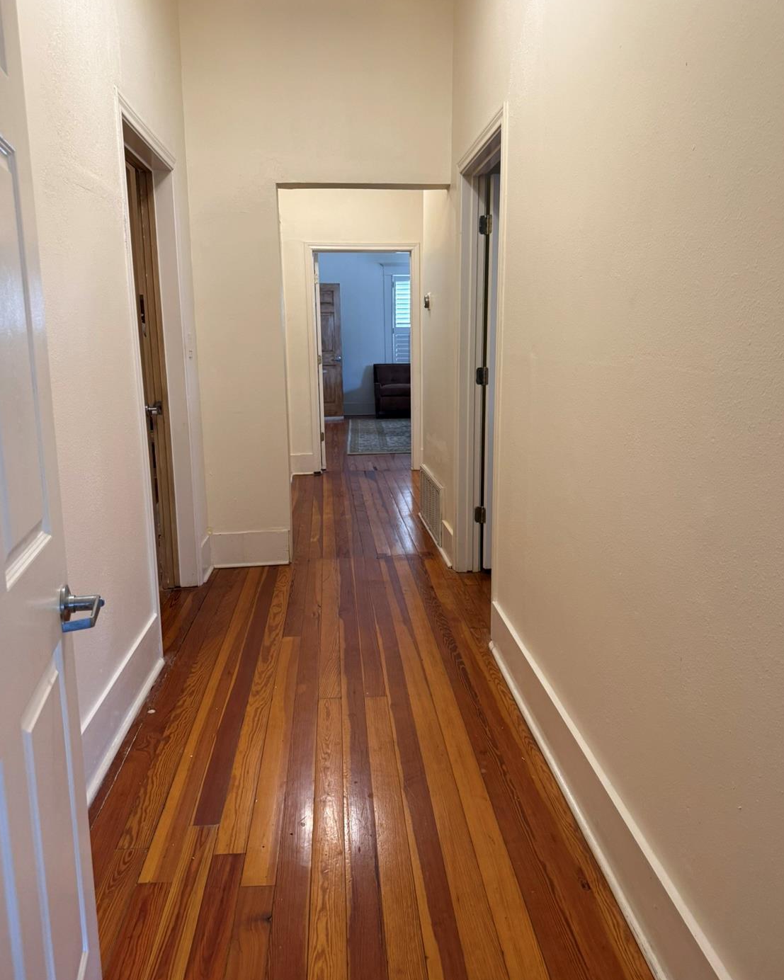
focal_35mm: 26
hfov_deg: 54.9
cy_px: 479
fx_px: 754
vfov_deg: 66.0
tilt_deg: -11.3
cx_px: 397
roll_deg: +0.8
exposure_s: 1/60
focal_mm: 6.76
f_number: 1.78
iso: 250
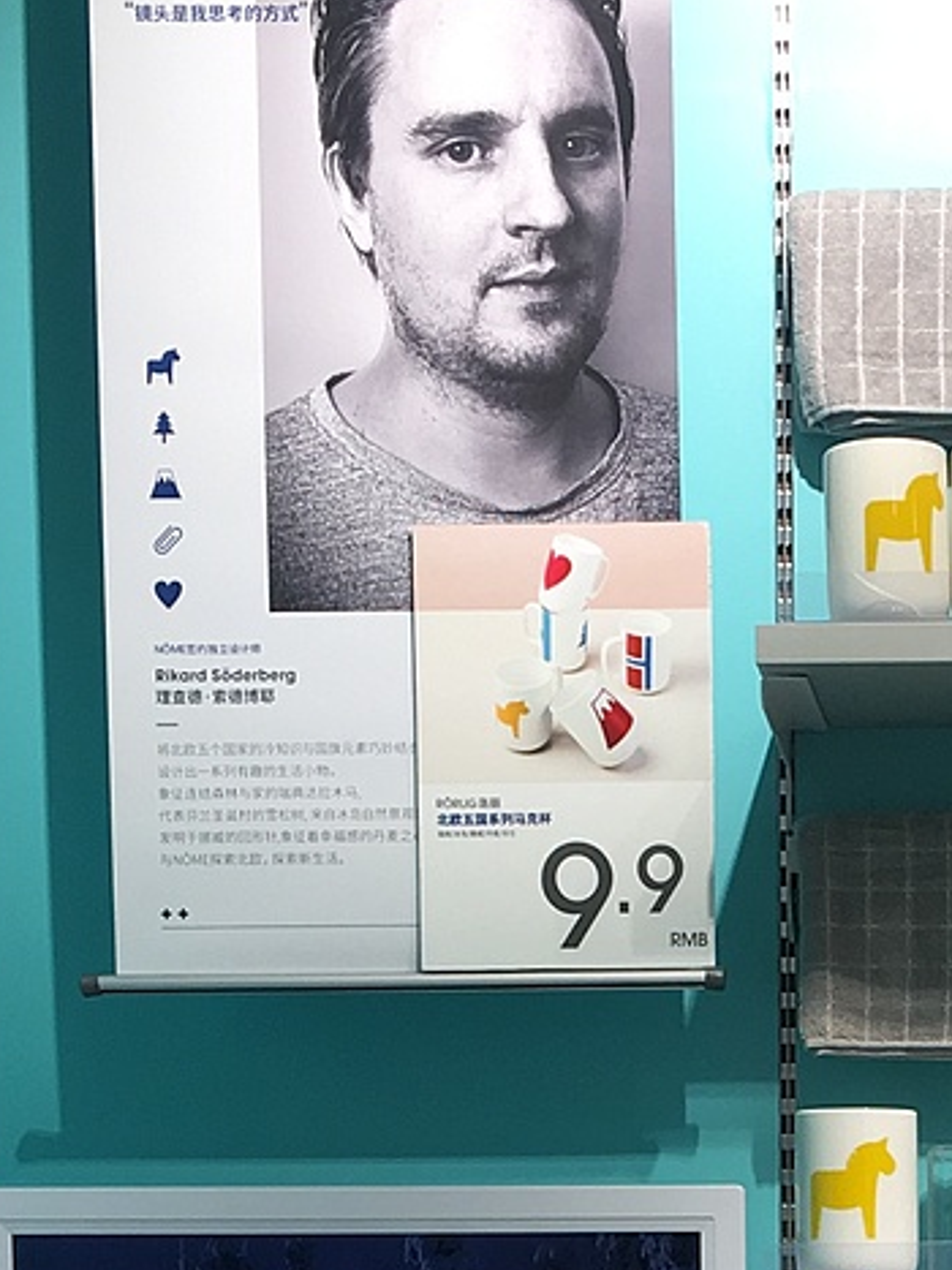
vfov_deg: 17.6
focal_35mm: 106
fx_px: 3889
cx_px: 1006
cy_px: 1554
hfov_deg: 13.7
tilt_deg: -1.4
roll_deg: +0.0
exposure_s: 1/101
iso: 25
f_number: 2.2
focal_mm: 4.15
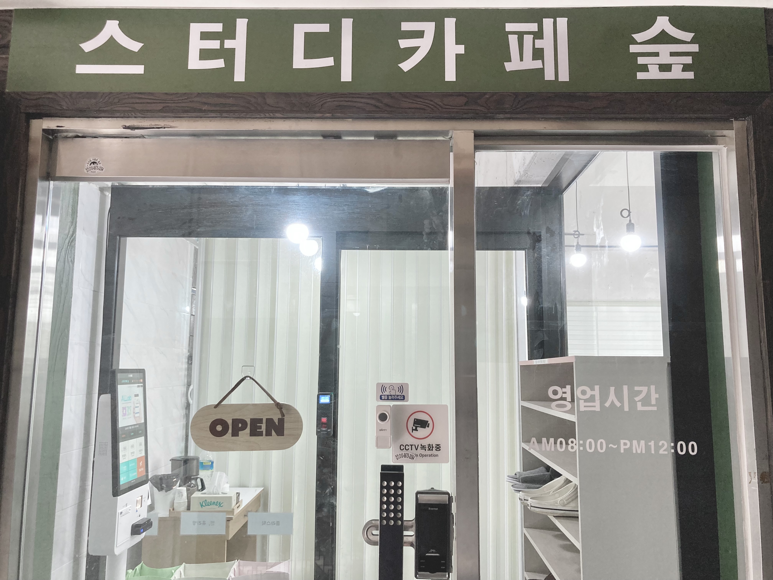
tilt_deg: +7.2
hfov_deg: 63.4
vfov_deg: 49.7
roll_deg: -1.5
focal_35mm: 28
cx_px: 386
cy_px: 290
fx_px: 625
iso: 100
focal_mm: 3.99
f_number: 1.8
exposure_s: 1/60
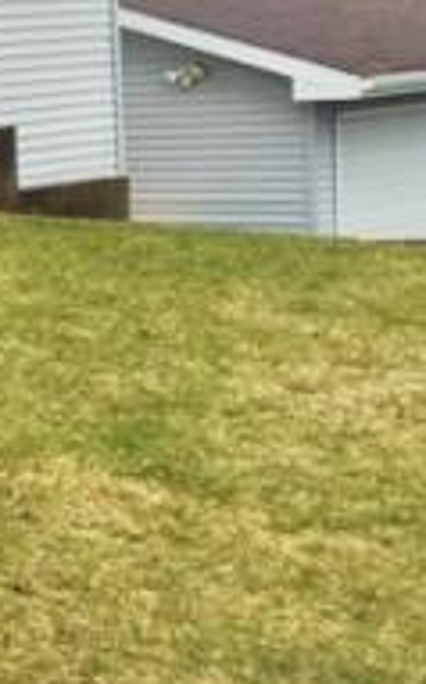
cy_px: 276
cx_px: -598
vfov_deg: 20.2
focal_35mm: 103
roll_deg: +3.0
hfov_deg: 10.8
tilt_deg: -6.1
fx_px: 1918
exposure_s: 1/347
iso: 32
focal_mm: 4.15
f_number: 2.2
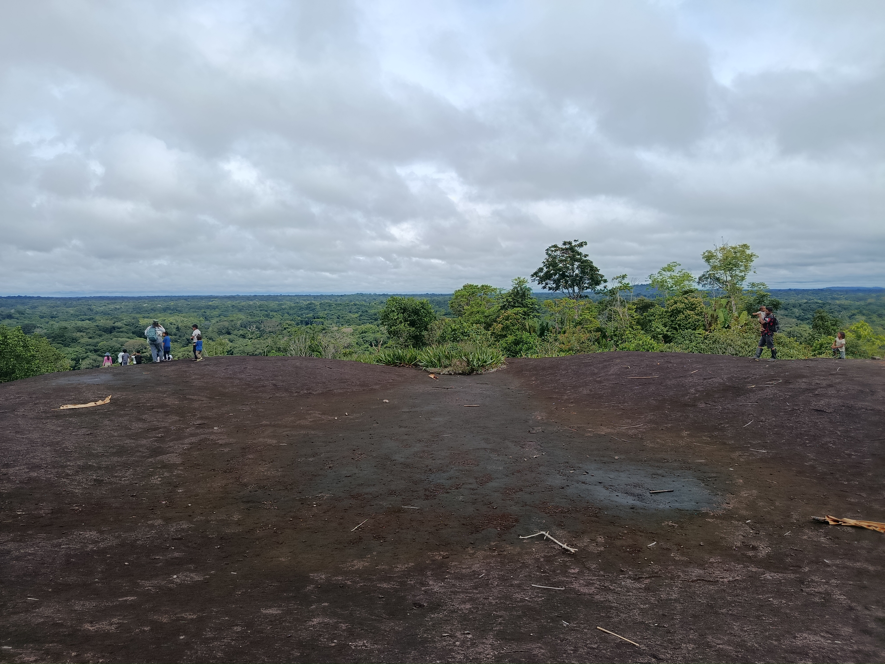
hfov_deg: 71.6
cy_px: 332
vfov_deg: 56.8
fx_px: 614
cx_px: 442
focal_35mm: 24
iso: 53
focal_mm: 5.24
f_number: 1.7
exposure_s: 1/792
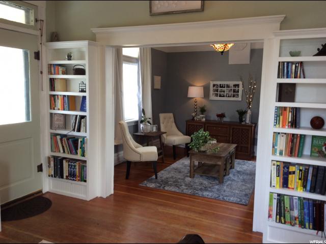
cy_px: 122
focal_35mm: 32
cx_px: 163
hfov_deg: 56.8
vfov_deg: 44.2
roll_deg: -1.1
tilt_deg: -8.1
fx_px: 301
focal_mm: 3.3
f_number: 2.4
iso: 40
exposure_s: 1/24
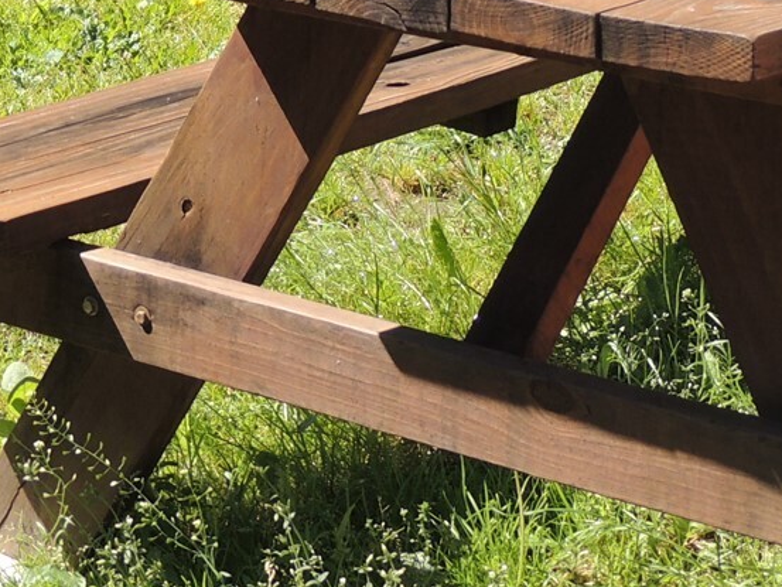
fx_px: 3073
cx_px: 238
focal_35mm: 136
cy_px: -236
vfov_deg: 10.6
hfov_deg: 14.5
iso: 100
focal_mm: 8.3
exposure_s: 1/500
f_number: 3.5
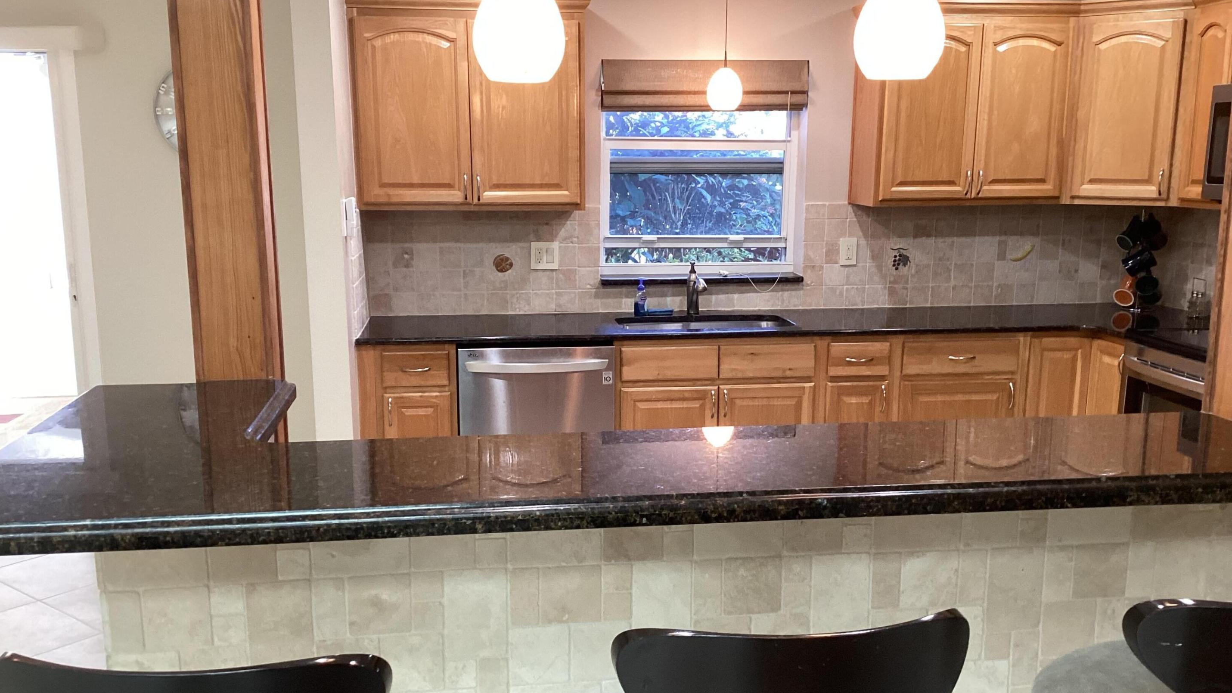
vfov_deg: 34.6
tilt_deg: -11.5
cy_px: 368
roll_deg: -0.4
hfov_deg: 58.0
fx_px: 1111
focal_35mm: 34
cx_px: 612
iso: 160
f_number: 2.4
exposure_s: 1/60
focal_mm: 3.3
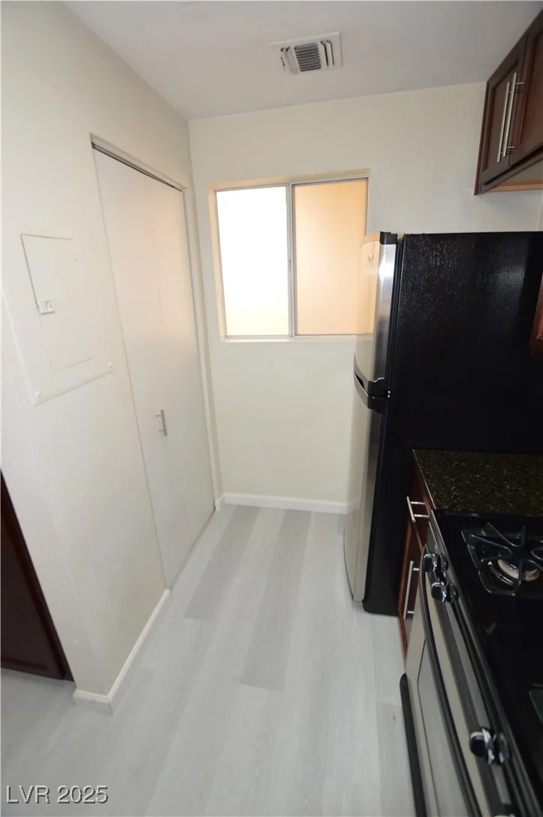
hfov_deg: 77.2
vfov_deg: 100.4
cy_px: 408
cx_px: 272
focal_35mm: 15
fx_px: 340
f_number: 4.5
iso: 400
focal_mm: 10
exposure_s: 1/80
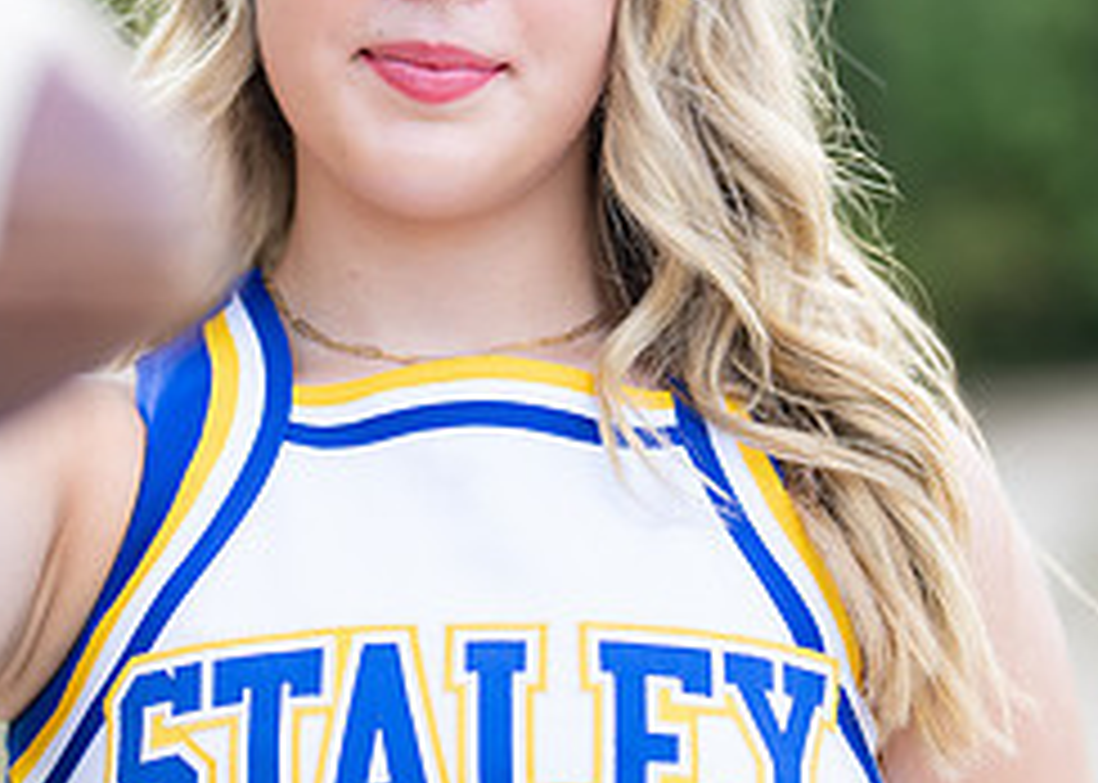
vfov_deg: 10.1
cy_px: 144
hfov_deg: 14.1
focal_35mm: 142
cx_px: 485
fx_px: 4426
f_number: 1.2
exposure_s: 1/800
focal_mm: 50
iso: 100
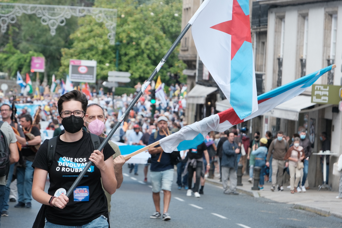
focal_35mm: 174
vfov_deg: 7.9
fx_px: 1653
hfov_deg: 11.8
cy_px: 114
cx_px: 171
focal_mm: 116.1
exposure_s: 1/320
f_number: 8
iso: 800
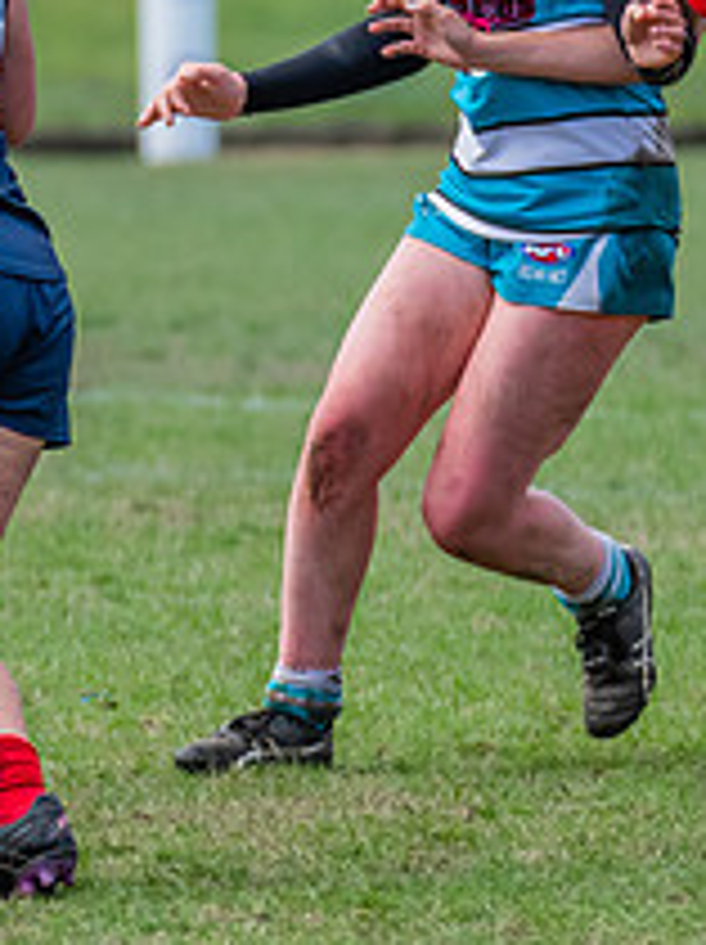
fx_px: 29129
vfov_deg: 1.9
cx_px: -588
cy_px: 74
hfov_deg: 1.4
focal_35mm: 1069
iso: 1000
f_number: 5.6
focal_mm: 280
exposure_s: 1/1600
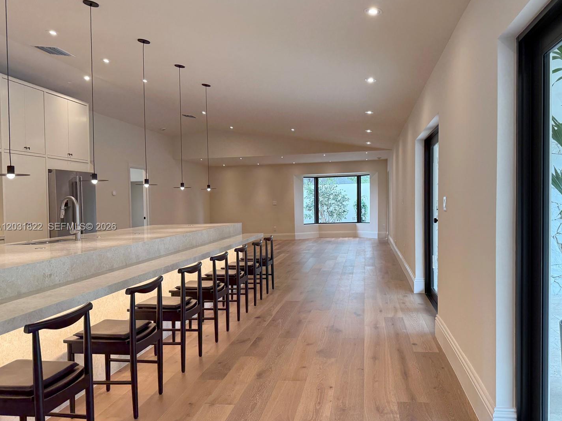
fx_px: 438
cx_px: 309
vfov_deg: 51.3
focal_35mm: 27
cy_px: 227
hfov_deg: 65.2
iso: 125
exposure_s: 1/120
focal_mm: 6.76
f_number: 1.78
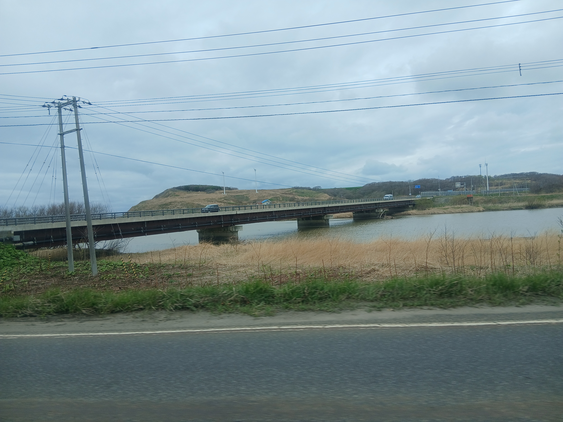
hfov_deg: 67.3
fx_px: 423
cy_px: 211
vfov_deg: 53.1
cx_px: 282
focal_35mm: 26
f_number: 1.8
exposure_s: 1/386
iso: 20
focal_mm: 3.86
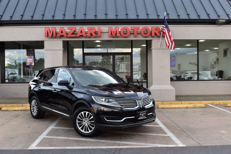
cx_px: 116
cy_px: 77
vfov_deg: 34.2
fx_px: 250
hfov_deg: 49.6
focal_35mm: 39
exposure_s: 1/80
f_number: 9
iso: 400
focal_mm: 26
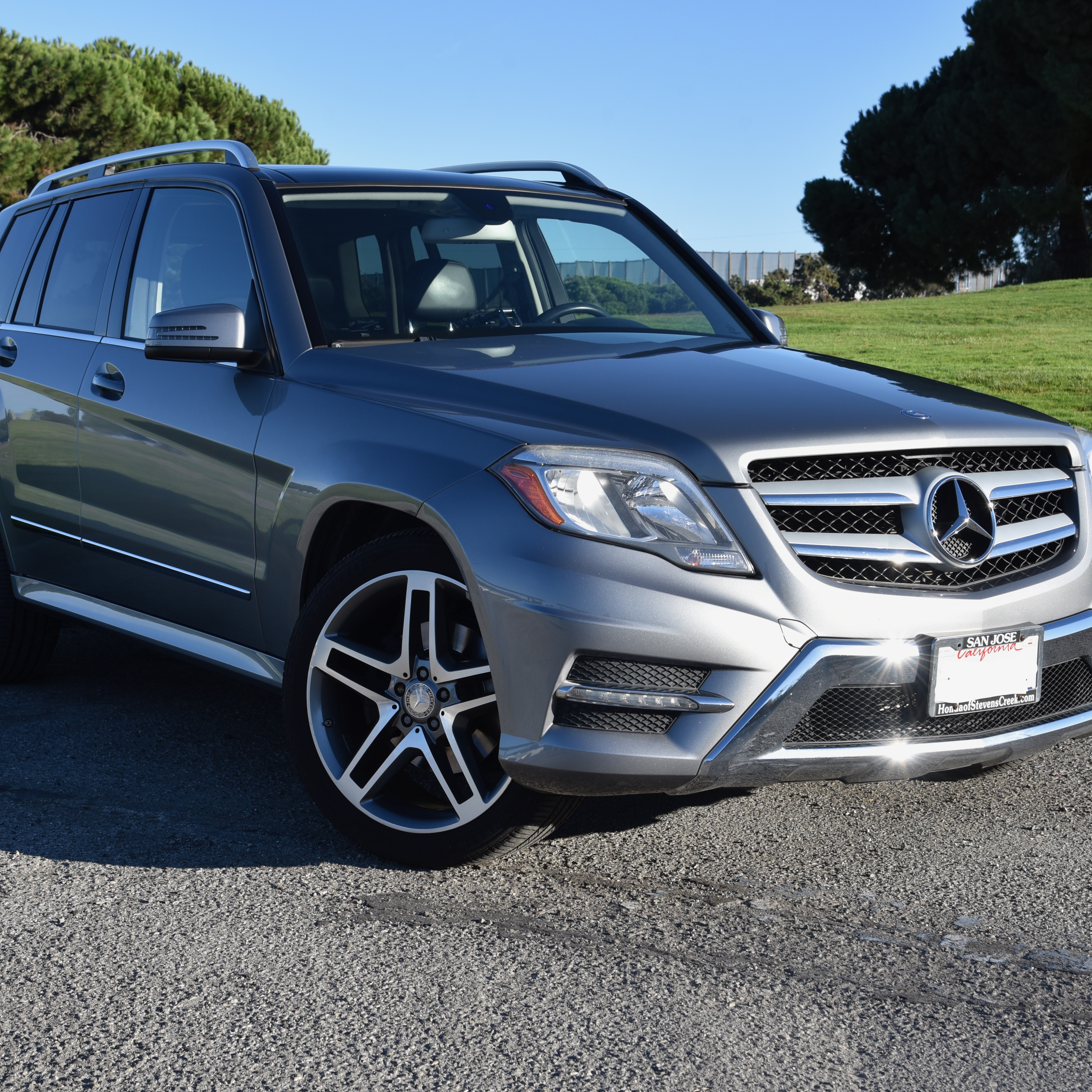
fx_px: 2034
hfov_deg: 30.0
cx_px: 509
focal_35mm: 57
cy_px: 537
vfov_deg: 30.0
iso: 220
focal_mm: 44
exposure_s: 1/250
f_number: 8
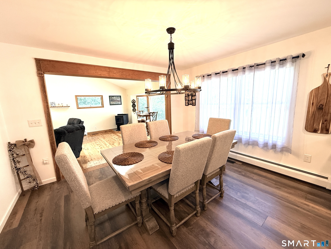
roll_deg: +2.3
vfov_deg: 85.7
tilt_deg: -10.0
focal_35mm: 14
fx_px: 134
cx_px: 166
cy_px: 124
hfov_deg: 102.1
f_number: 2.2
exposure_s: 1/120
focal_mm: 2.22
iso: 200
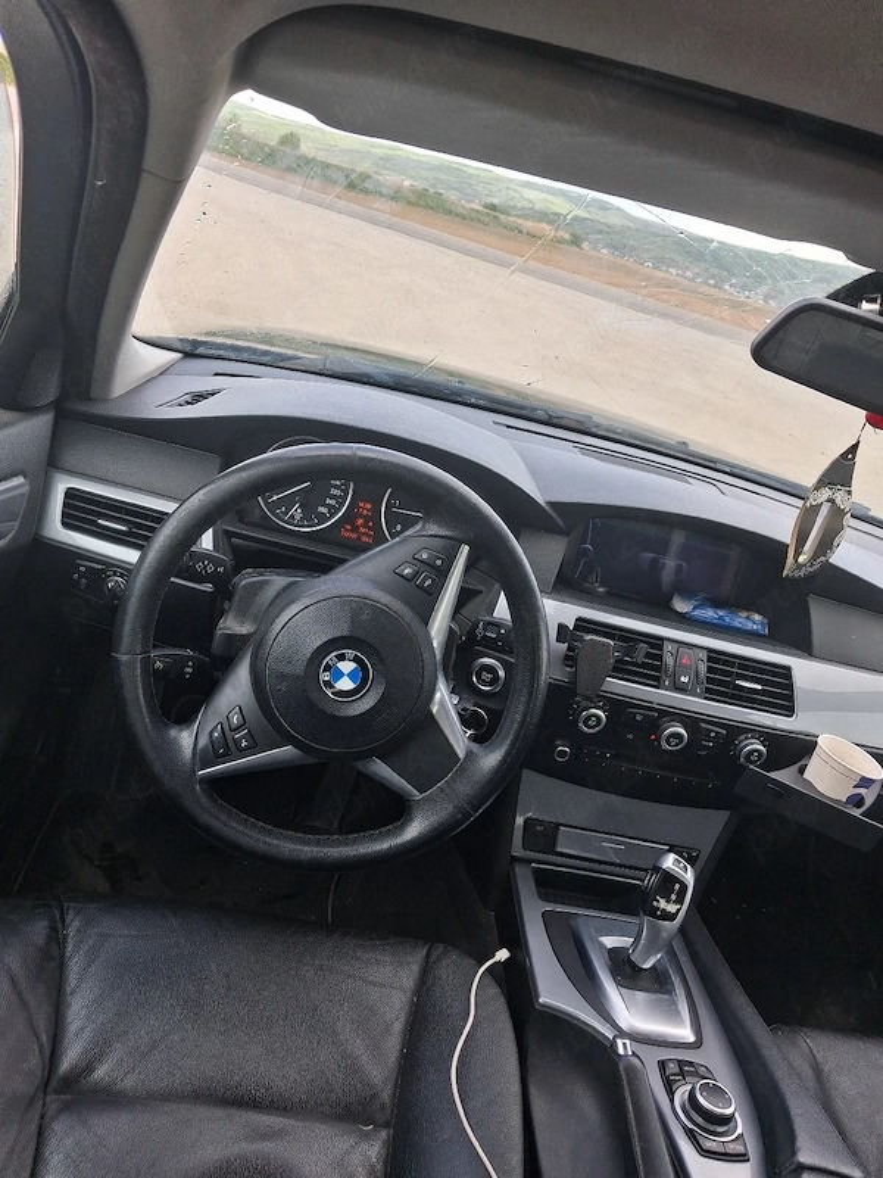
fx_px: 918
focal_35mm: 27
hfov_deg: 51.4
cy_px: 589
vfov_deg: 65.3
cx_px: 442
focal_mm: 4
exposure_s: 1/122
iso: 25
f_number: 1.8
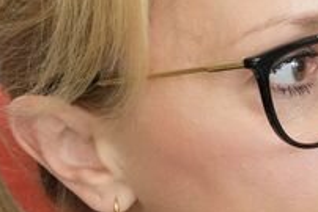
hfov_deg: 5.8
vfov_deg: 3.9
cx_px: 290
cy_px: 203
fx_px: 3138
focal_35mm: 355
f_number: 8
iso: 6400
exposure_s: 1/80
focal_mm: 70
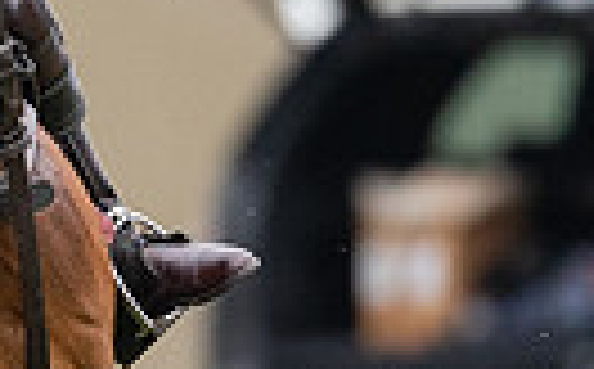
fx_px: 54430
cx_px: -692
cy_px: 97
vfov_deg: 0.4
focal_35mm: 3368
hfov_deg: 0.6
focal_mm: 500
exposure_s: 1/4000
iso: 1250
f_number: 4
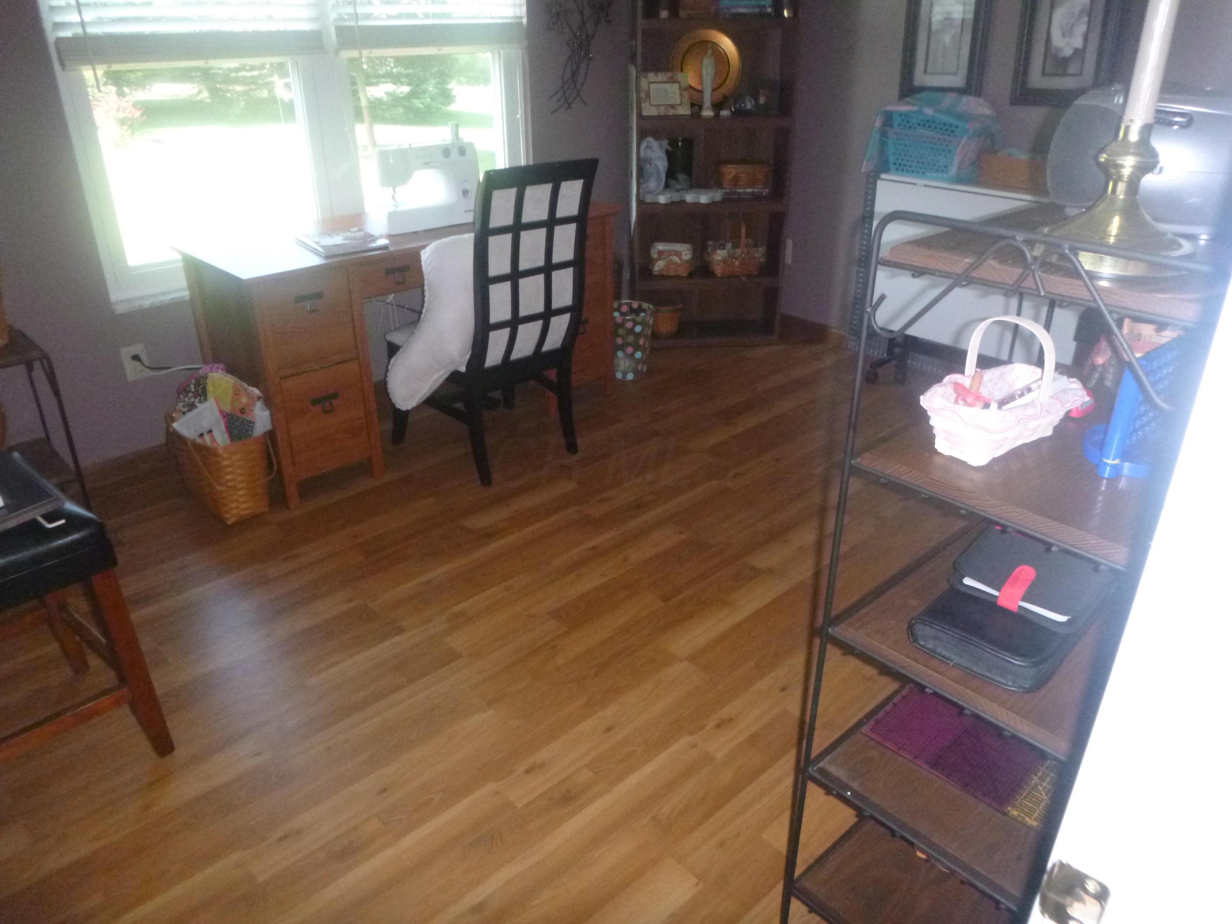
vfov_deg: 54.9
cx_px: 616
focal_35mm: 25
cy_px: 462
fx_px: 890
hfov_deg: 69.4
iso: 640
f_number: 3.9
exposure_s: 1/60
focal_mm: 4.5
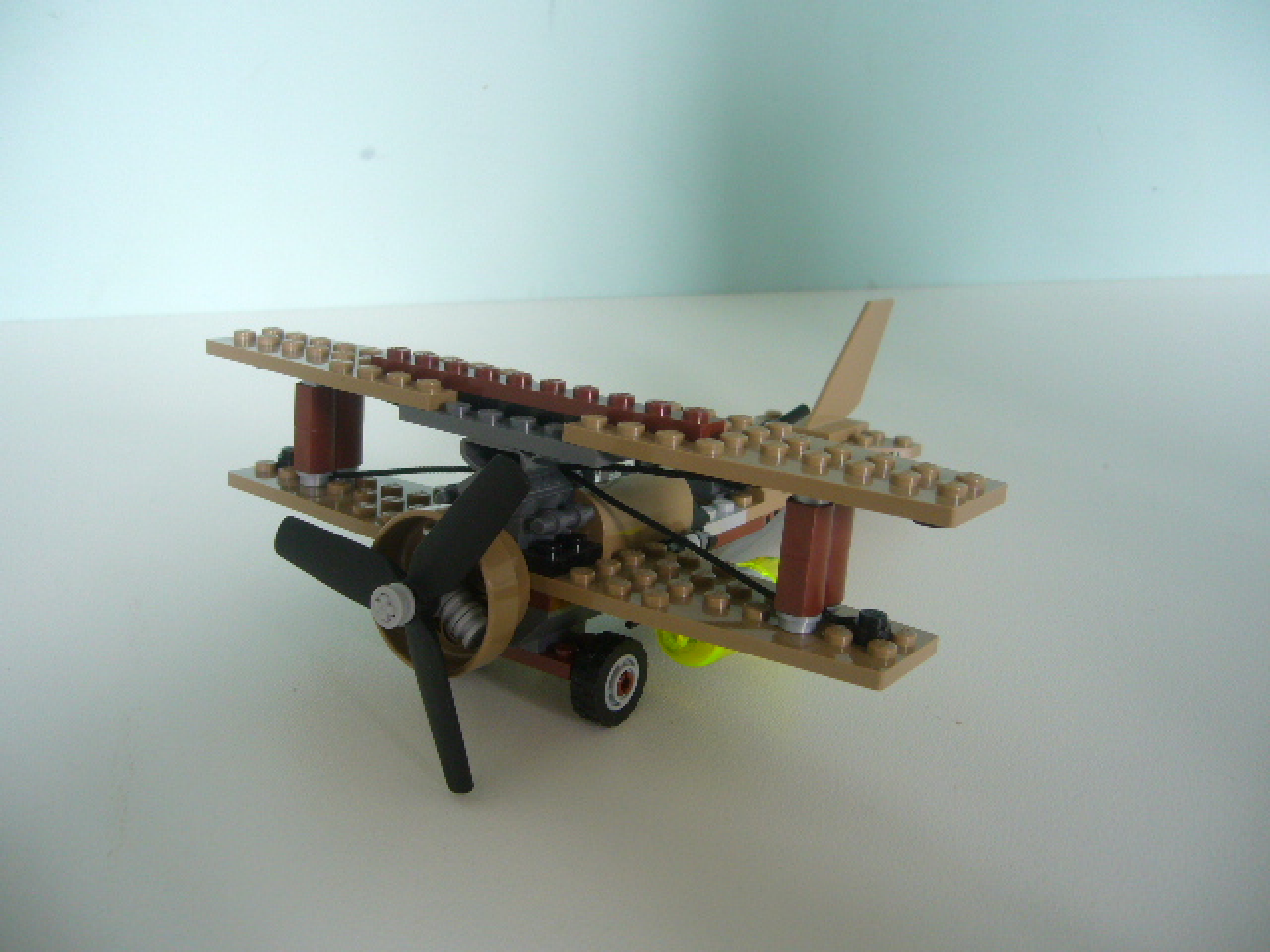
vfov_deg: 40.7
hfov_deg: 52.6
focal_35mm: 35
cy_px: 476
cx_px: 635
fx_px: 1284
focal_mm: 5.8
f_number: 2.8
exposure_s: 1/40
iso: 100
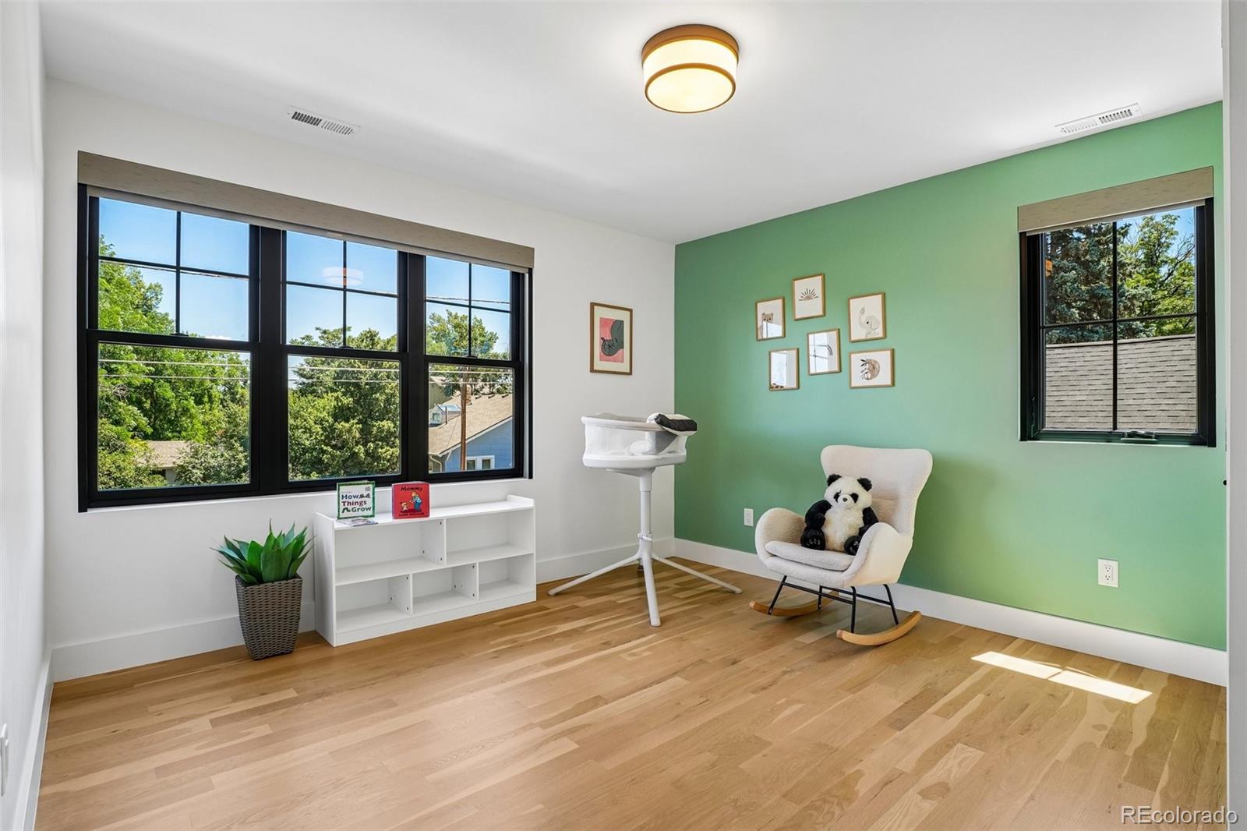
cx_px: 624
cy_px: 416
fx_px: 571
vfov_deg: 72.0
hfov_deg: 95.0
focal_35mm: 16
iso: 100
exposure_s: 1/30
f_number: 8
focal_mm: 11
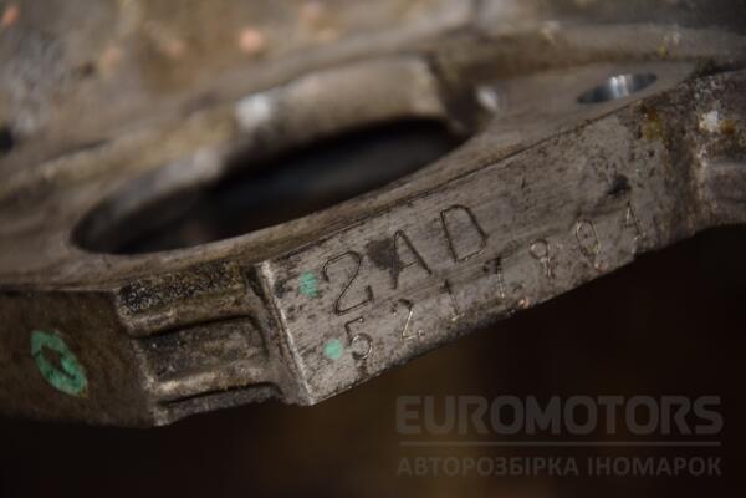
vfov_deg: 8.7
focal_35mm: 158
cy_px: 249
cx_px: 373
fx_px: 3263
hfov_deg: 13.0
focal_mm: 105
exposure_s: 1/60
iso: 800
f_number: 5.6
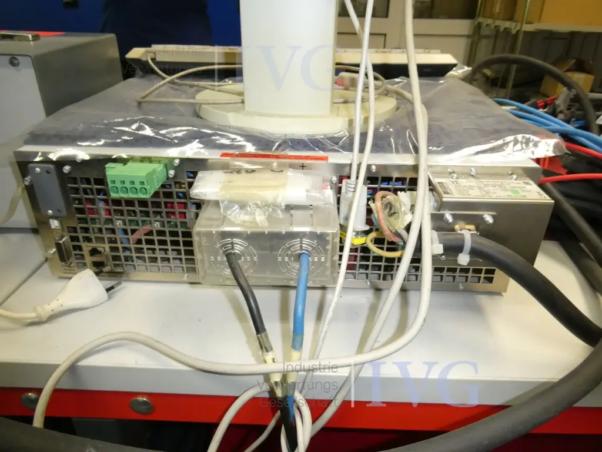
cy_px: 226
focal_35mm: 24
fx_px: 417
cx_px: 301
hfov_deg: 71.6
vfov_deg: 56.8
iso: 640
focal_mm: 4.3
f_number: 3.3
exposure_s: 1/125
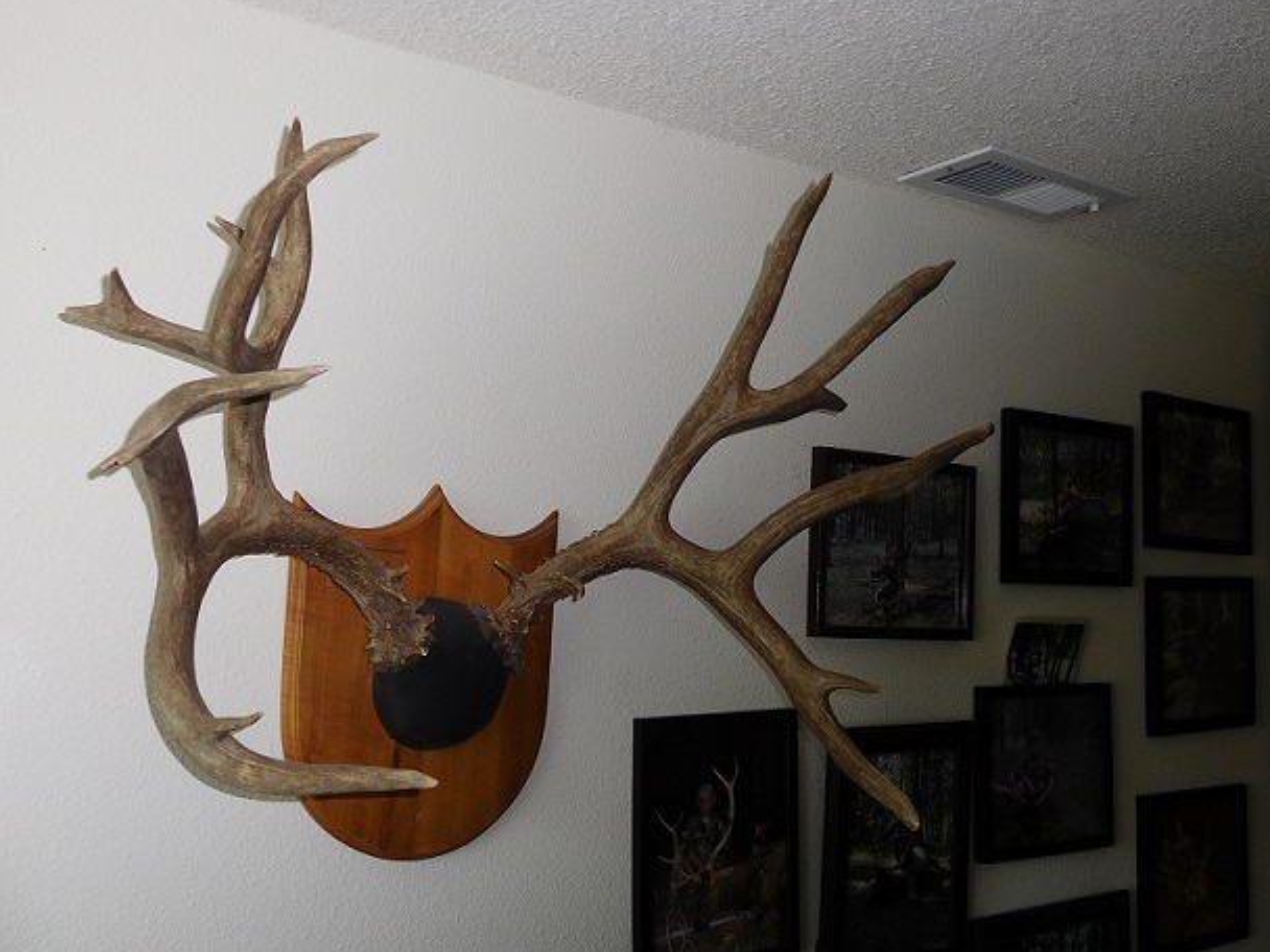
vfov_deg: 41.8
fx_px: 1247
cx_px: 606
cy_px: 493
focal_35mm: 34
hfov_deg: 53.9
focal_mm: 5.7
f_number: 3.6
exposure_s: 1/30
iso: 200
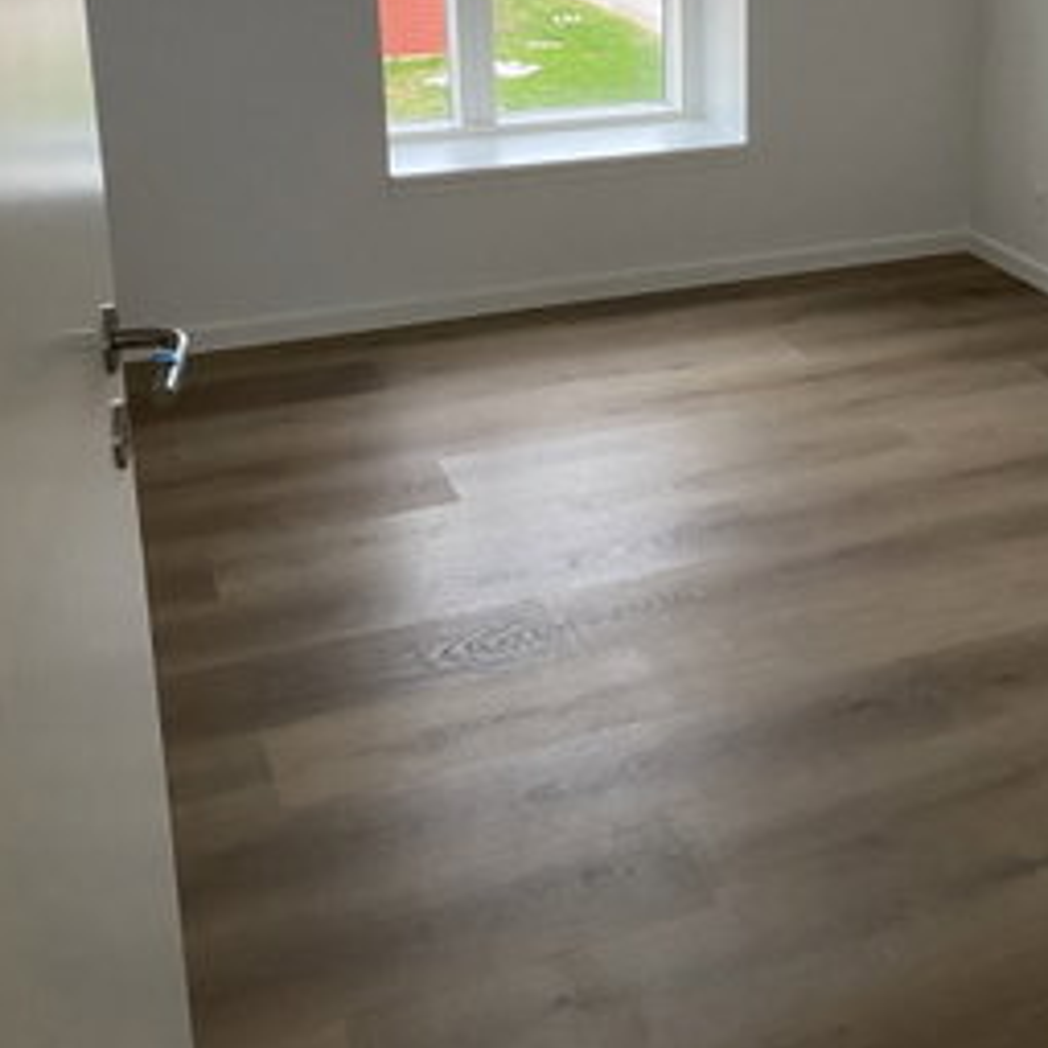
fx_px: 1644
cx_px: 773
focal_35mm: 48
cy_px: 240
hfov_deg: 34.7
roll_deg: -0.4
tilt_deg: -13.5
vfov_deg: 34.5
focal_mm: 4.25
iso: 400
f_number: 1.8
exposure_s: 1/50
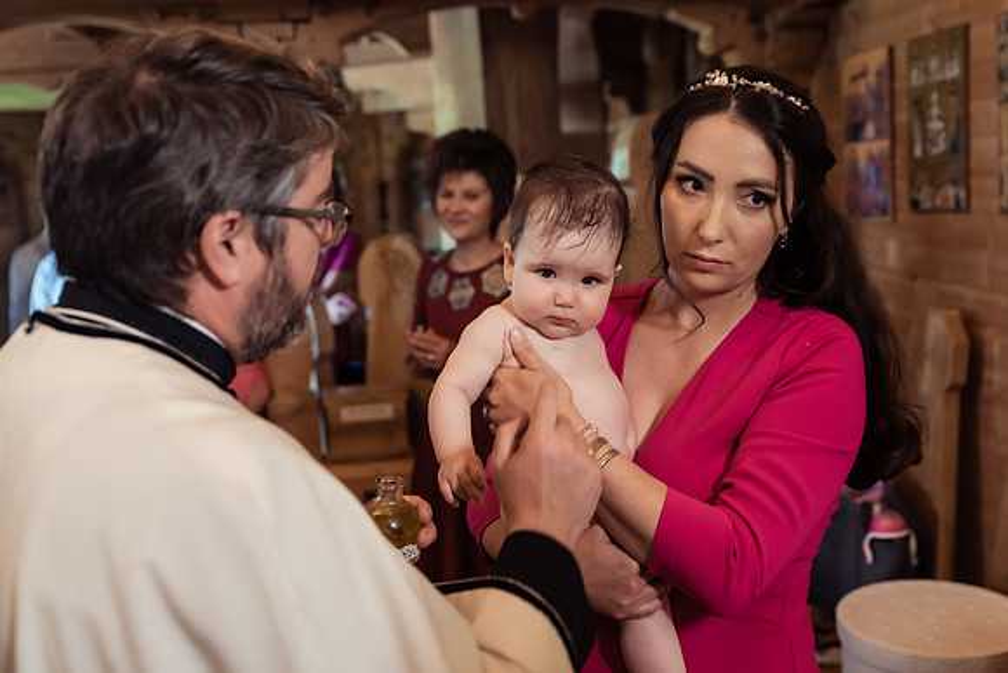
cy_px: 297
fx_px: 1144
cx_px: 567
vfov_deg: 32.7
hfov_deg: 47.4
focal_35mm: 41
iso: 1250
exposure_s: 1/125
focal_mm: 36
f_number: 2.8
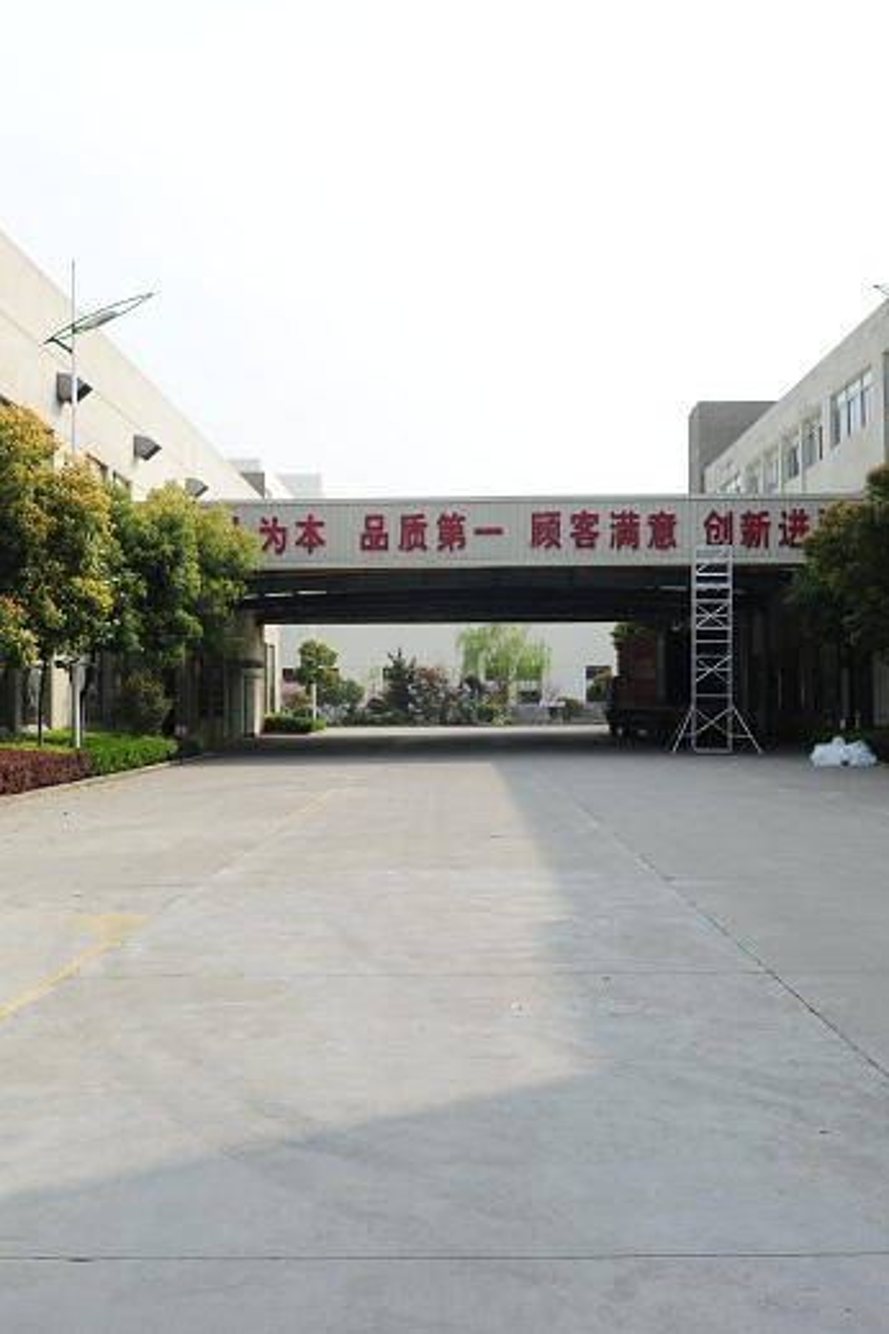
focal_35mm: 37
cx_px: 409
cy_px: 653
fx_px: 1370
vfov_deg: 51.9
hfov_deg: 35.9
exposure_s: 1/200
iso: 200
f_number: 9
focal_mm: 24
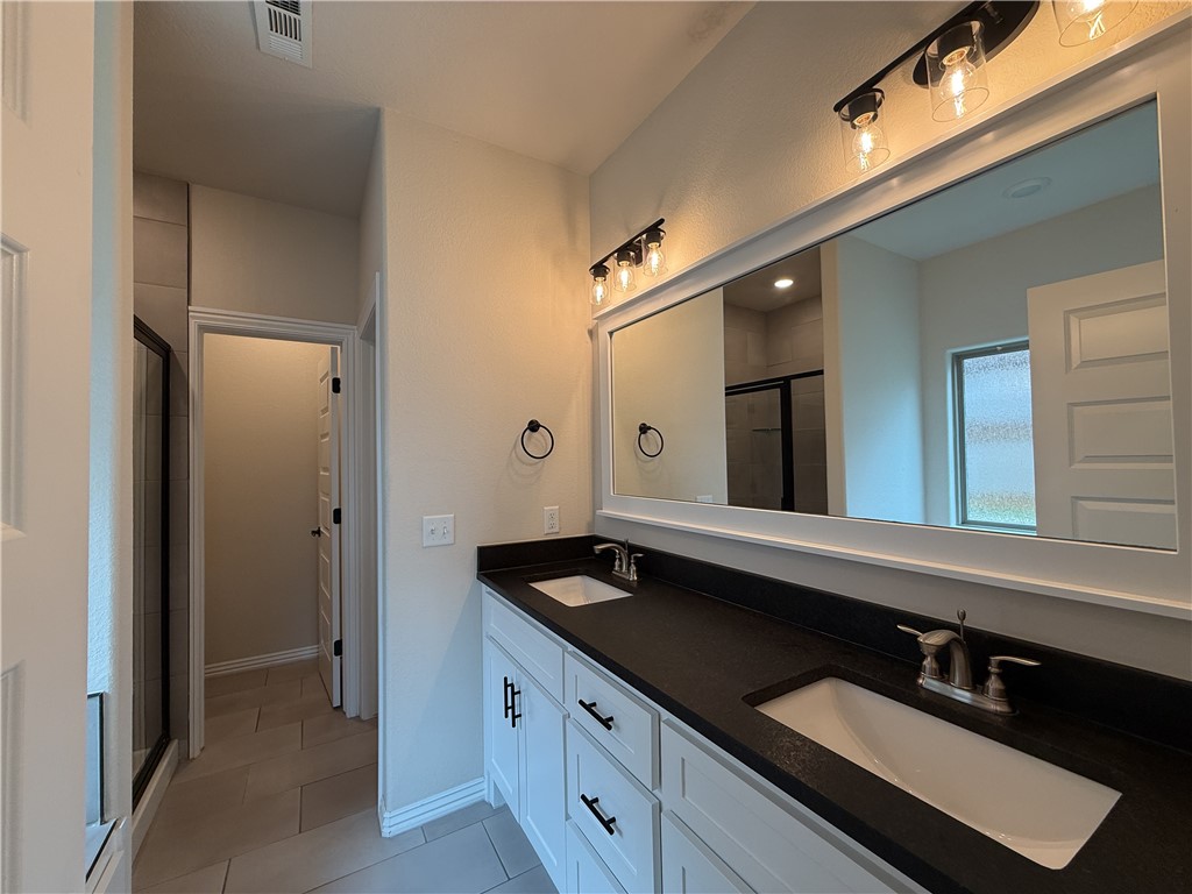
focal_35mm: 14
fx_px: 482
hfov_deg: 102.1
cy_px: 447
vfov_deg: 85.7
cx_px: 596
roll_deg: +0.0
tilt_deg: +1.9
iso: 64
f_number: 2.2
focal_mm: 2.22
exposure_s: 1/60
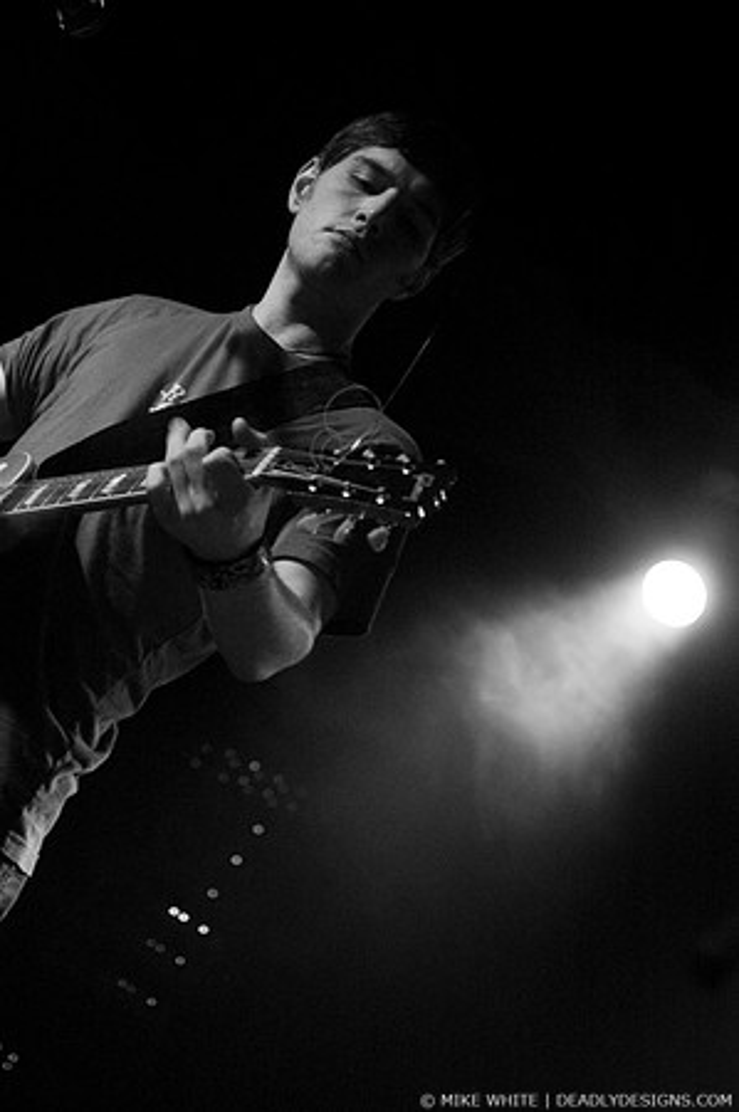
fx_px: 2407
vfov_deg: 26.0
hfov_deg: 17.5
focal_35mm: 78
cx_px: 370
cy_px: 556
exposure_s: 1/60
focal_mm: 52
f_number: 2.8
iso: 800
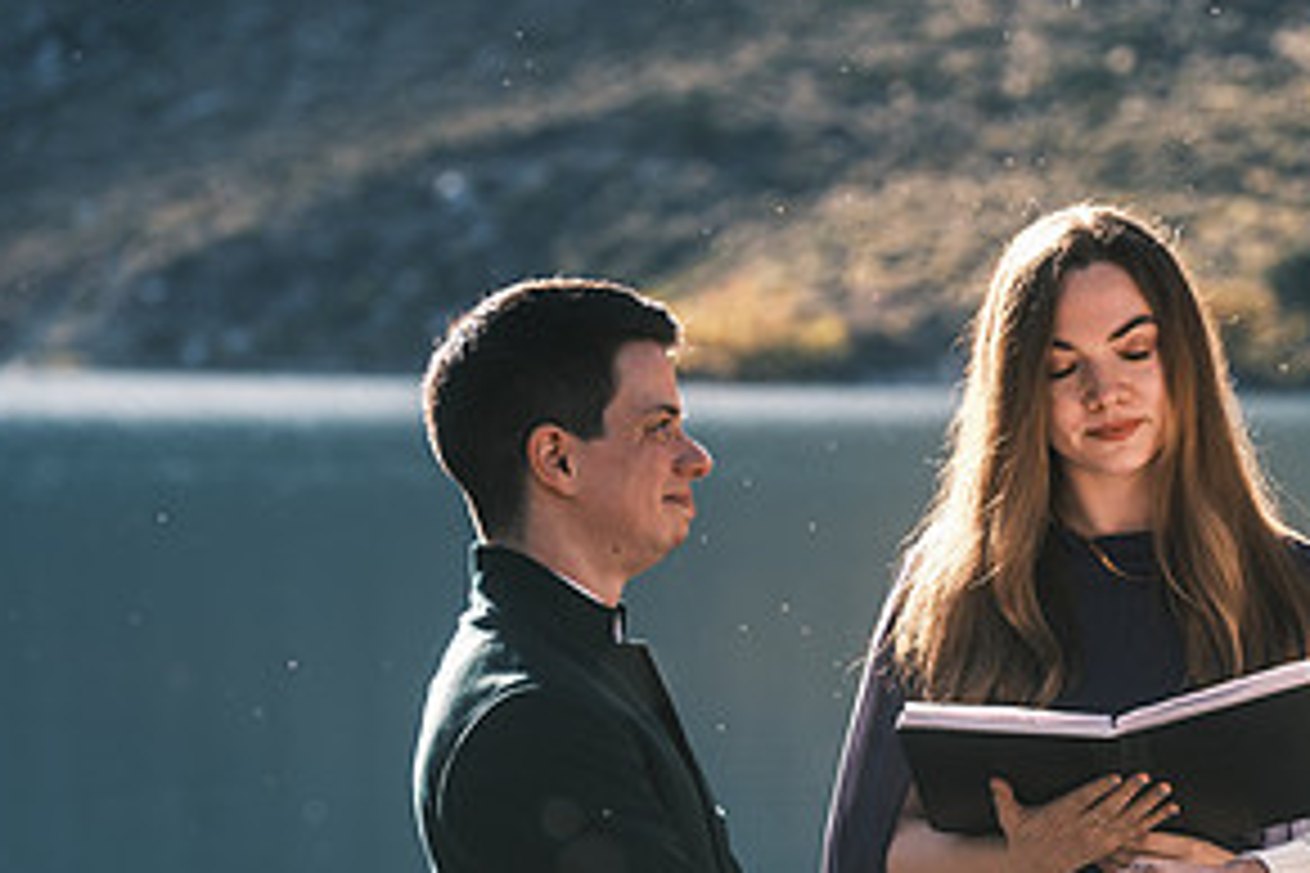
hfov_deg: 7.9
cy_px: 812
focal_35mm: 261
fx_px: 9497
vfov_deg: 5.3
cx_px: 1134
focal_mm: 87.1
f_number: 3.6
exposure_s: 1/340
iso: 200
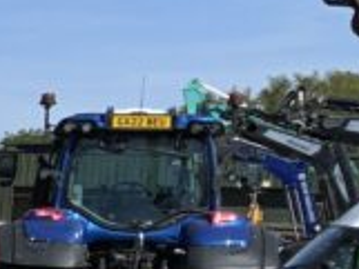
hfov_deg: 8.6
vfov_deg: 7.9
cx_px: -774
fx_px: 1910
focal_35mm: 184
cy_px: 451
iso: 16
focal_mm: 3
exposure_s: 1/2227
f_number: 1.8
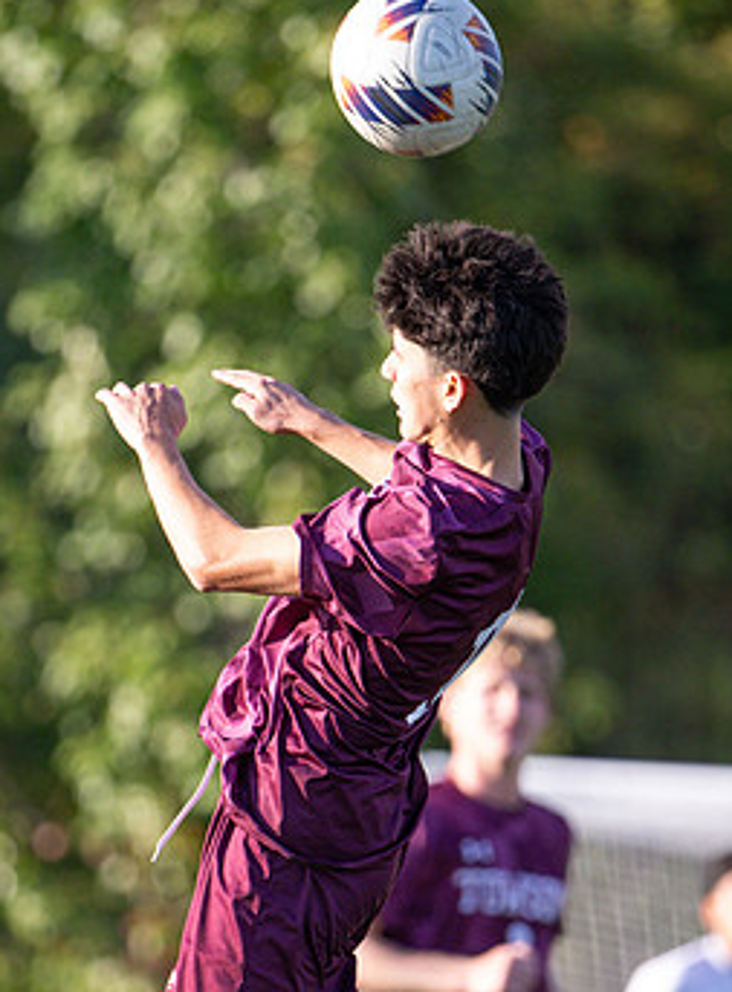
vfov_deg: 2.6
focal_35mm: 780
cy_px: 649
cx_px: 340
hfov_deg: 1.9
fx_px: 22229
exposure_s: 1/2500
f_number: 4.5
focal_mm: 400
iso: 1400
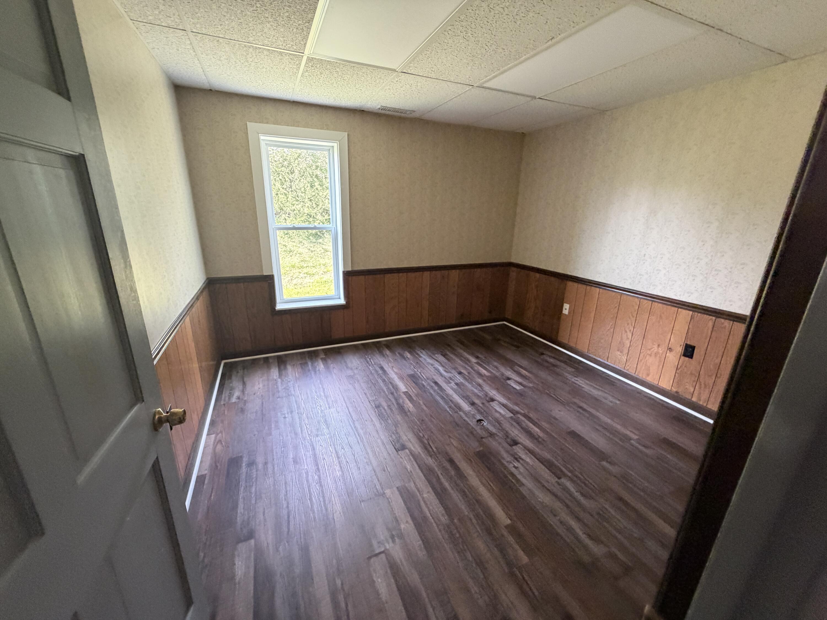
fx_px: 334
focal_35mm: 14
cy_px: 310
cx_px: 414
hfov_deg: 102.1
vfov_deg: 85.7
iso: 400
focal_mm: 2.22
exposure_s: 1/60
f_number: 2.2
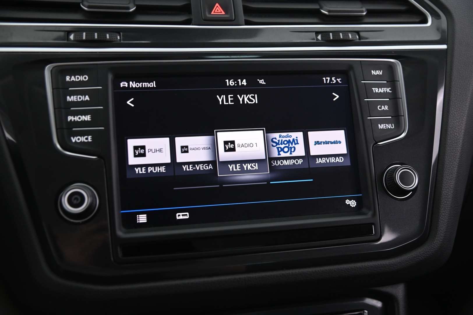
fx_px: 525
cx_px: 236
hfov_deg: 48.5
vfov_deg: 33.3
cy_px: 158
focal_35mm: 40
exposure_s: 1/15
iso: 2000
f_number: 4
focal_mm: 40
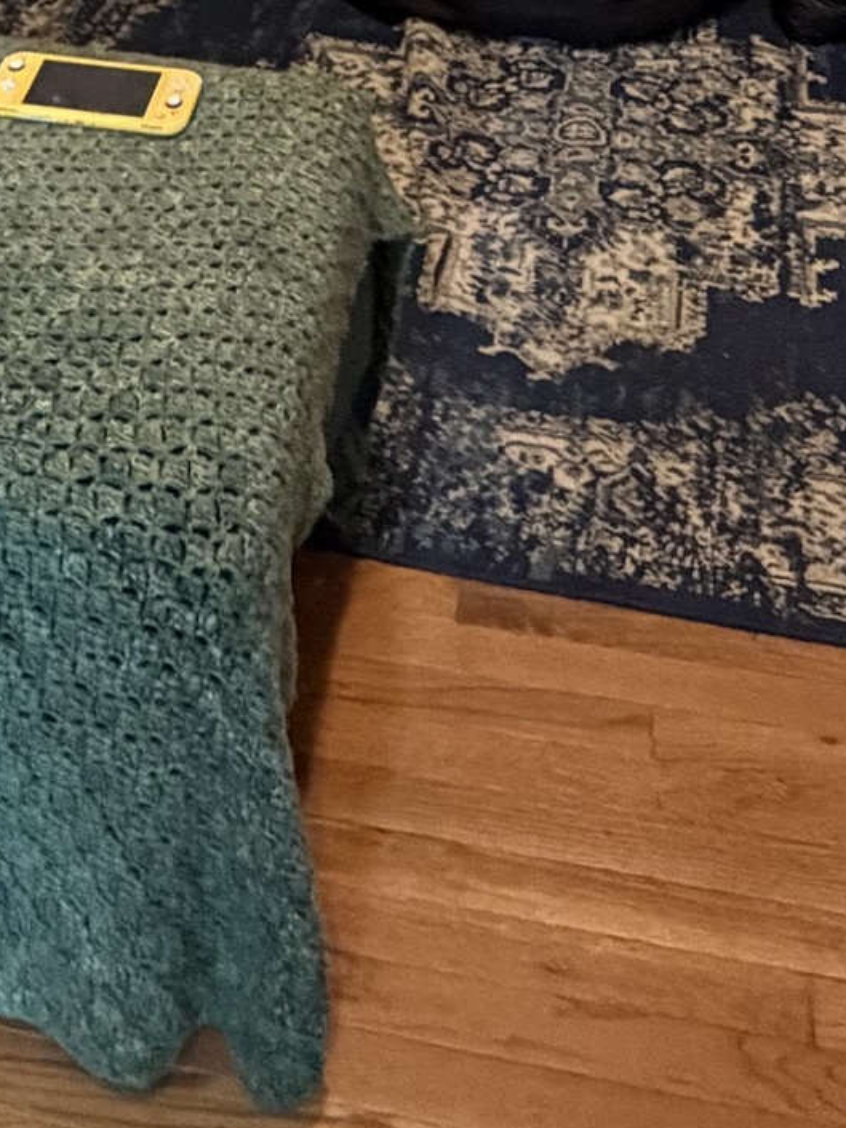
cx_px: 288
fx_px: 1987
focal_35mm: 61
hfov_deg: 23.9
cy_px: -614
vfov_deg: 24.1
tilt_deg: -12.1
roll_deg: +0.3
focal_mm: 2.22
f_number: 2.2
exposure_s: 1/60
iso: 640
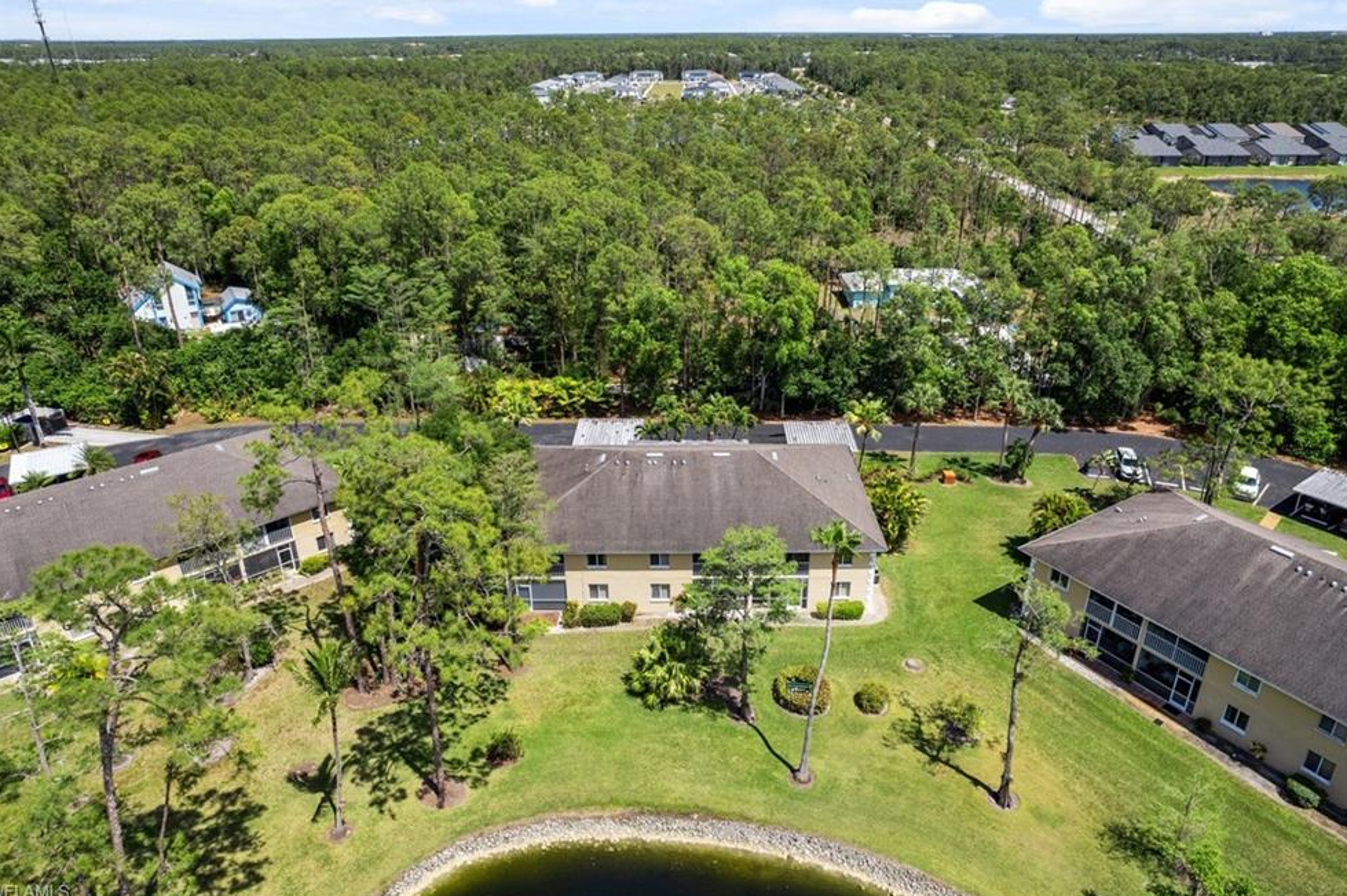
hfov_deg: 76.1
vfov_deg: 55.0
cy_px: 436
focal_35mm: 23
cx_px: 678
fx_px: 860
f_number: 2.8
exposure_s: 1/1600
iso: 100
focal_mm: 8.38
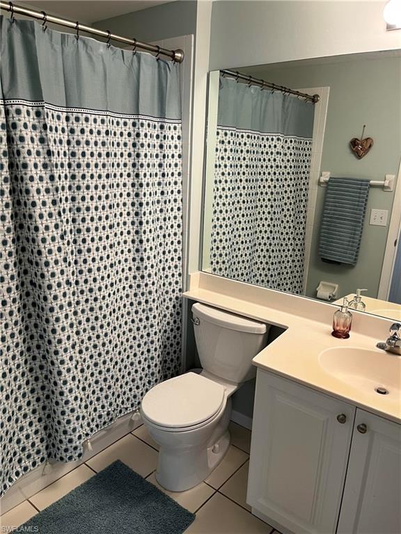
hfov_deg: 53.1
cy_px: 267
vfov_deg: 67.3
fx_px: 402
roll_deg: -1.6
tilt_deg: -15.8
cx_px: 200
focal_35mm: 26
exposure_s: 1/60
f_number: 1.6
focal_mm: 5.1
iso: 100
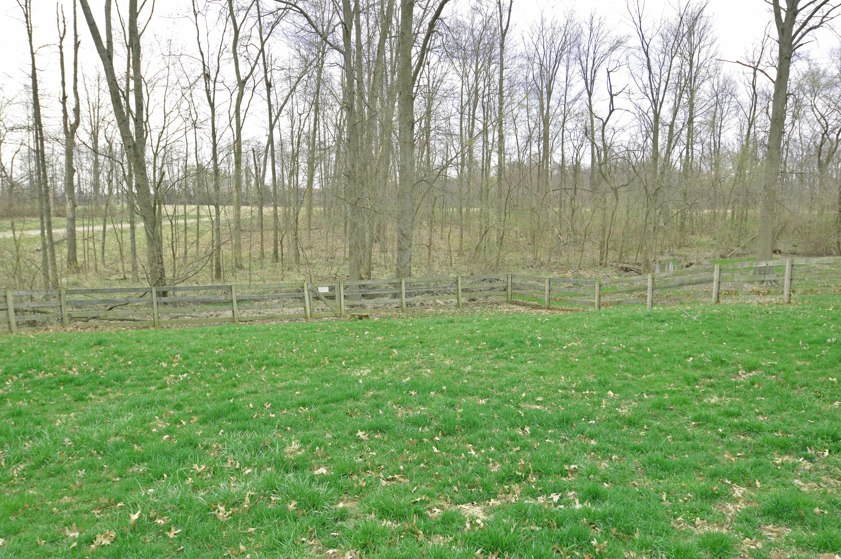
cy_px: 280
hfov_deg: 70.5
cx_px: 420
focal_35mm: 26
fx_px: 595
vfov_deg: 50.3
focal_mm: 17
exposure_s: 1/100
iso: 100
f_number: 8
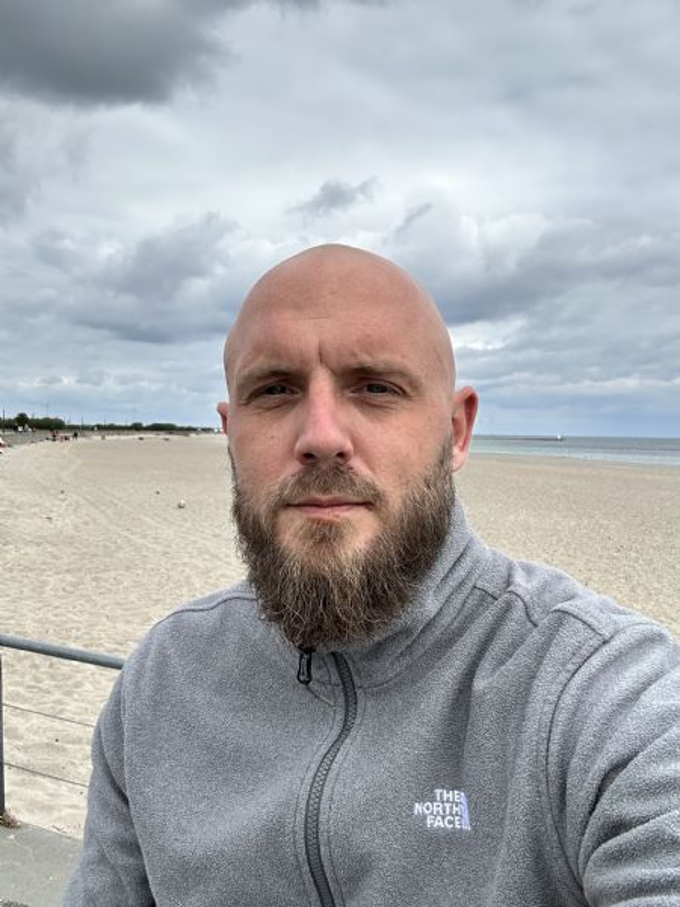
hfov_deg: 46.8
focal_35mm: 30
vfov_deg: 60.0
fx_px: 786
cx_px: 340
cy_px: 454
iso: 25
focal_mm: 2.69
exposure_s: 1/1172
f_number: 1.9
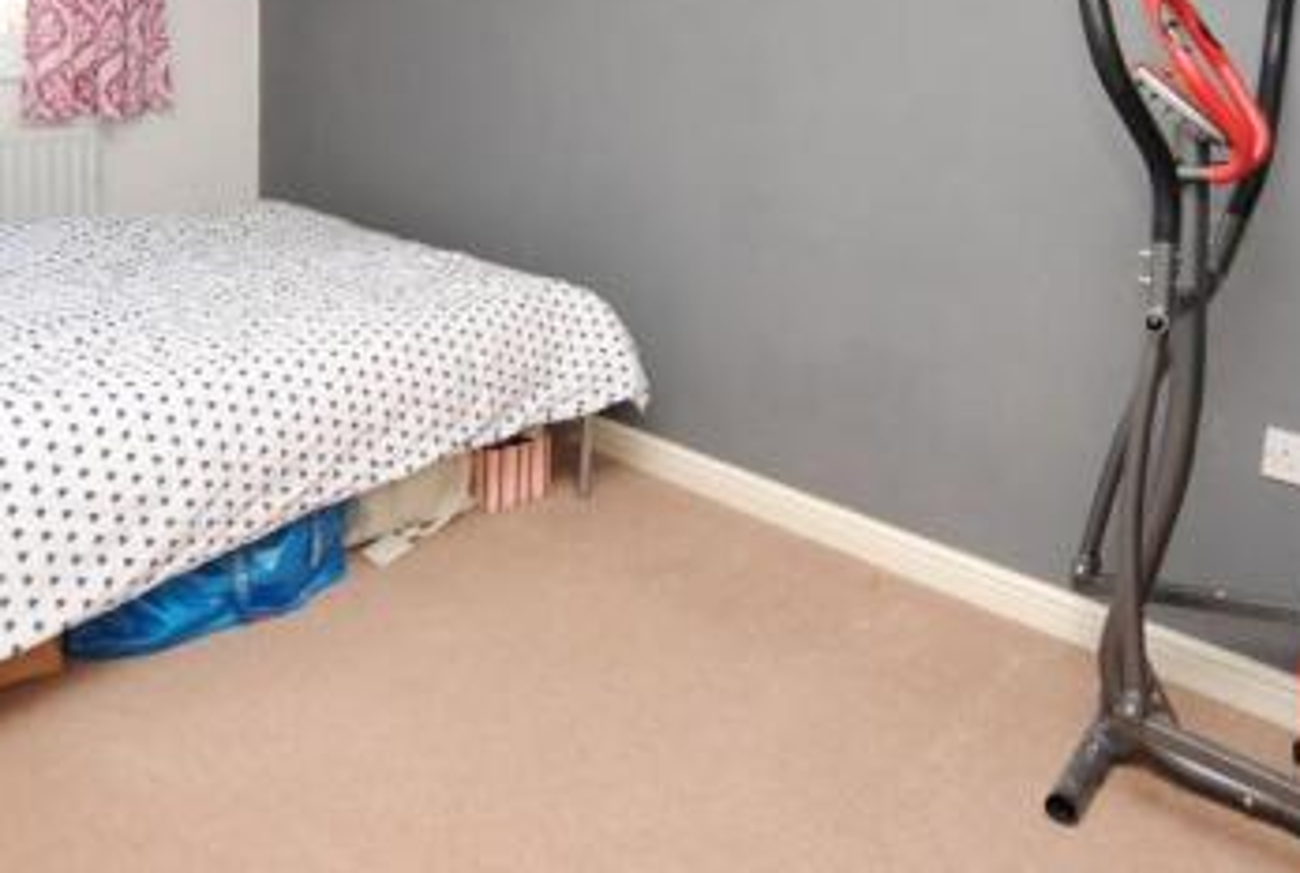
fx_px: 1120
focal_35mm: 31
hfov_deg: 60.3
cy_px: 133
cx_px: 650
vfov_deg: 40.2
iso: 200
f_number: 4
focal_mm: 11
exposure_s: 1/60
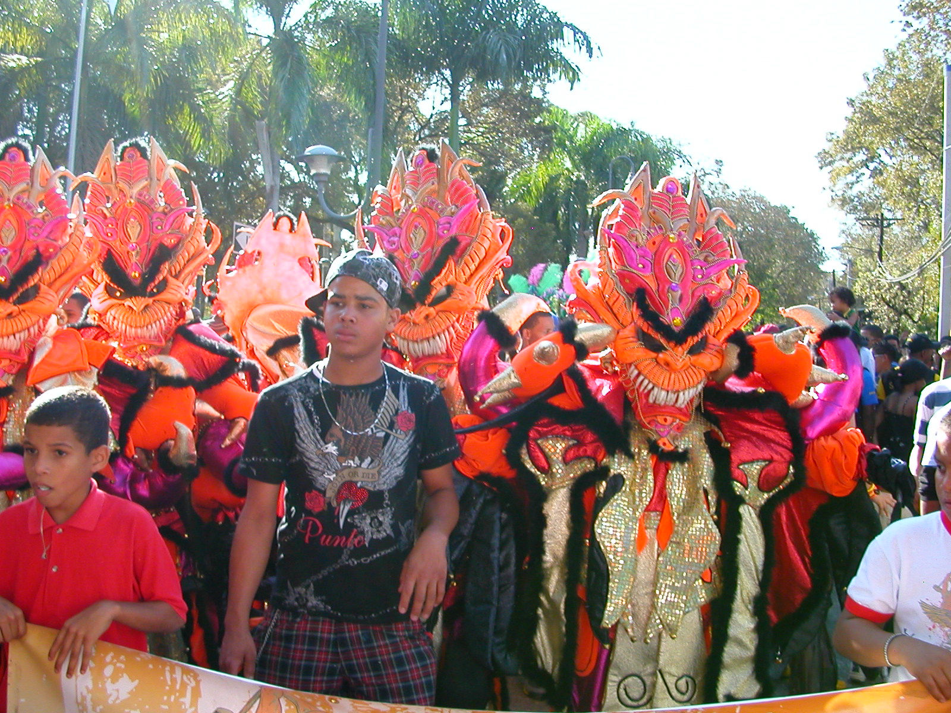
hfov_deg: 50.1
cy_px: 356
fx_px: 1016
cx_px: 476
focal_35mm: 37
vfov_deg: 38.7
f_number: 2.7
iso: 100
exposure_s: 1/245
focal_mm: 5.6
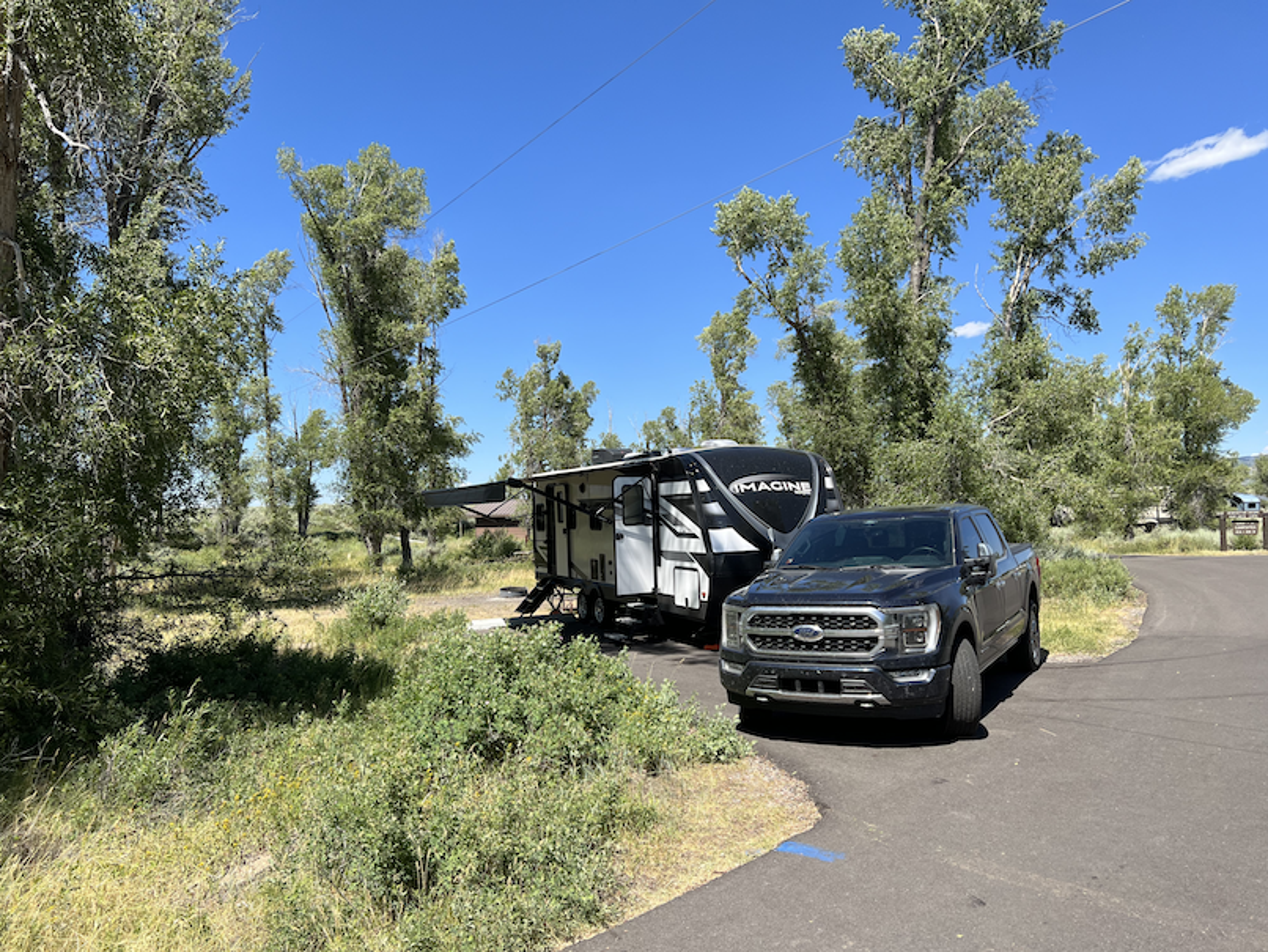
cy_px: 476
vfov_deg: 53.1
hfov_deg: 67.3
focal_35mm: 26
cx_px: 634
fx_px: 953
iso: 50
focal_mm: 5.7
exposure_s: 1/2571
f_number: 1.5
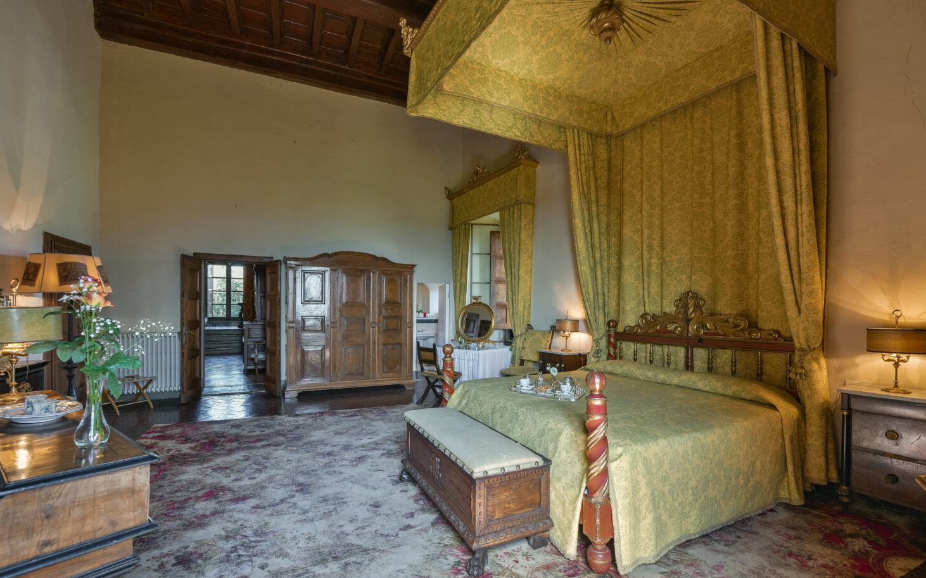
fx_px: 378
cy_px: 319
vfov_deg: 74.5
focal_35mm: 15
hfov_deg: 101.5
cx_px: 473
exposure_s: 1/4
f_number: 8
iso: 100
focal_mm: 14
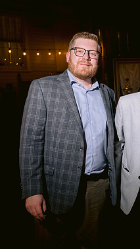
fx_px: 310
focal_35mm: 47
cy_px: 123
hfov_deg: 24.1
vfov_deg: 43.7
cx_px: 145
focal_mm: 28
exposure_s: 1/80
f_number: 4
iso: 800
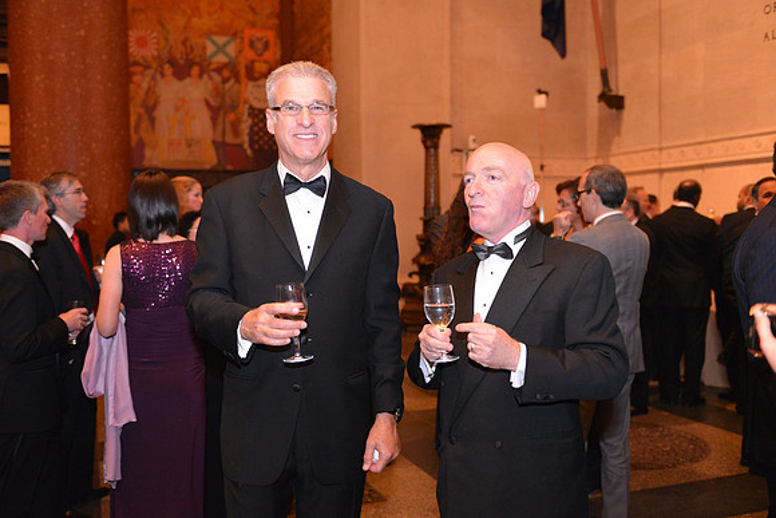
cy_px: 259
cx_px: 388
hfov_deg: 53.1
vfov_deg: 36.9
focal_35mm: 36
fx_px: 776
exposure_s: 1/60
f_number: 2.8
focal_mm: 36
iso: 4000
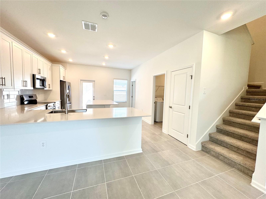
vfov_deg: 85.7
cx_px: 133
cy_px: 100
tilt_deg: -6.3
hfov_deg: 102.1
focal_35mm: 14
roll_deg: -1.6
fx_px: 108
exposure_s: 1/120
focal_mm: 2.22
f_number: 2.2
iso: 80
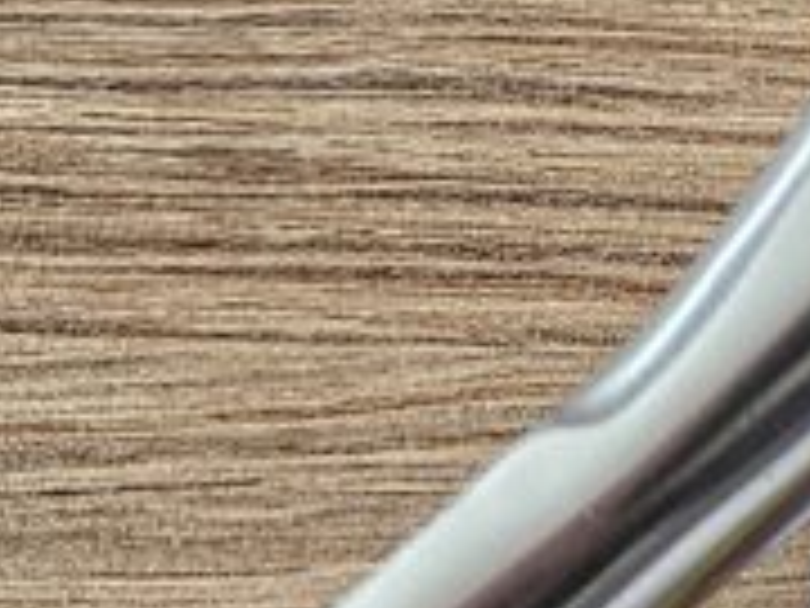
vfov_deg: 11.0
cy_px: -225
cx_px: 1858
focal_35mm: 131
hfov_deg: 12.3
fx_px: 3065
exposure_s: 1/100
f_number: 1.8
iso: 200
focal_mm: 5.4
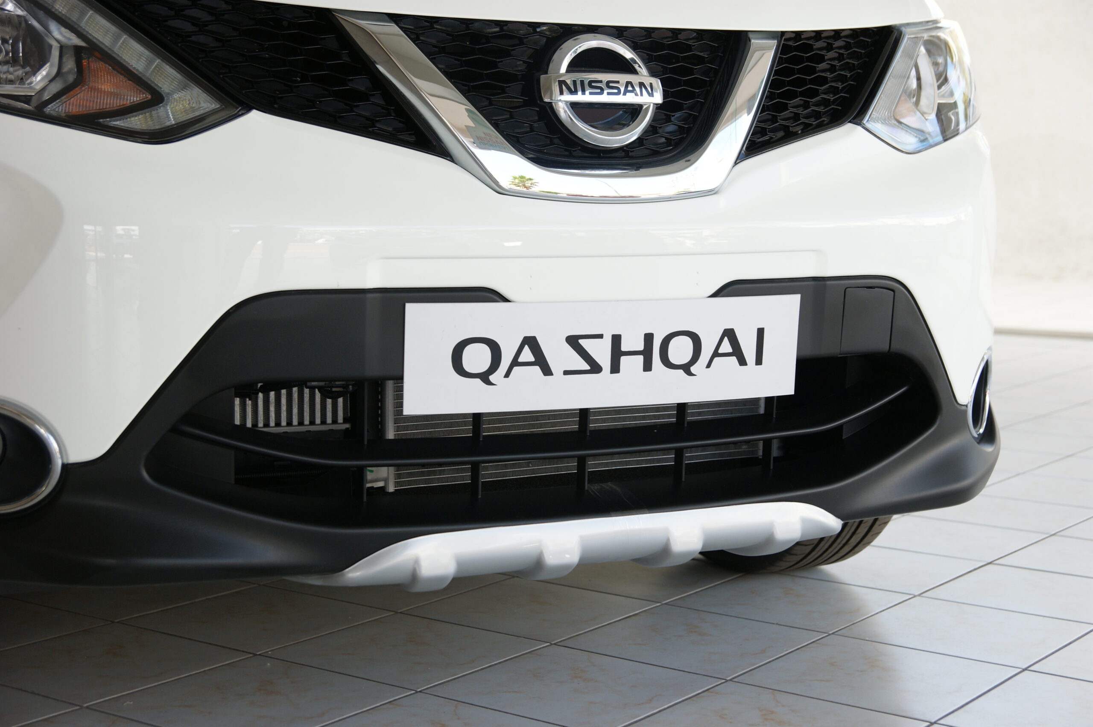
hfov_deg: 37.9
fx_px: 1593
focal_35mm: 52
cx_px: 546
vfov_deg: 25.7
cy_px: 364
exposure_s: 1/125
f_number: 3.5
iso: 100
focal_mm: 35
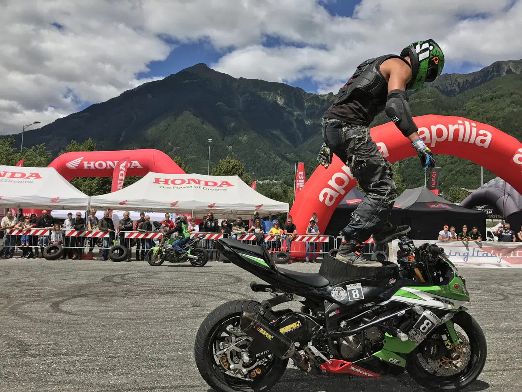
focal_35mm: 28
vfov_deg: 49.7
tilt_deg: +4.7
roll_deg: +0.4
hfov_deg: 63.4
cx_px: 261
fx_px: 422
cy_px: 196
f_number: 1.8
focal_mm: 3.99
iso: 20
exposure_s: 1/3831
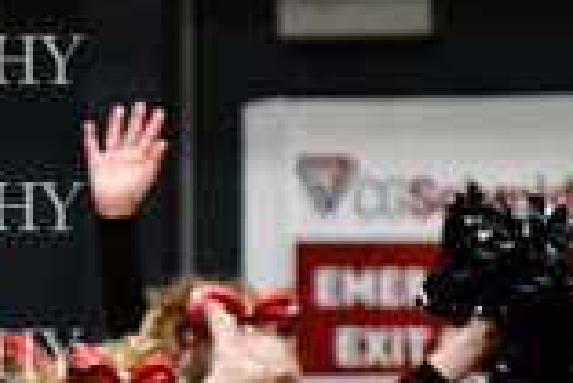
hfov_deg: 1.9
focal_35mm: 1108
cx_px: -445
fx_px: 17652
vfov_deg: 1.2
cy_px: 574
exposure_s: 1/500
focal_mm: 200
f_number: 3.5
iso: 4000
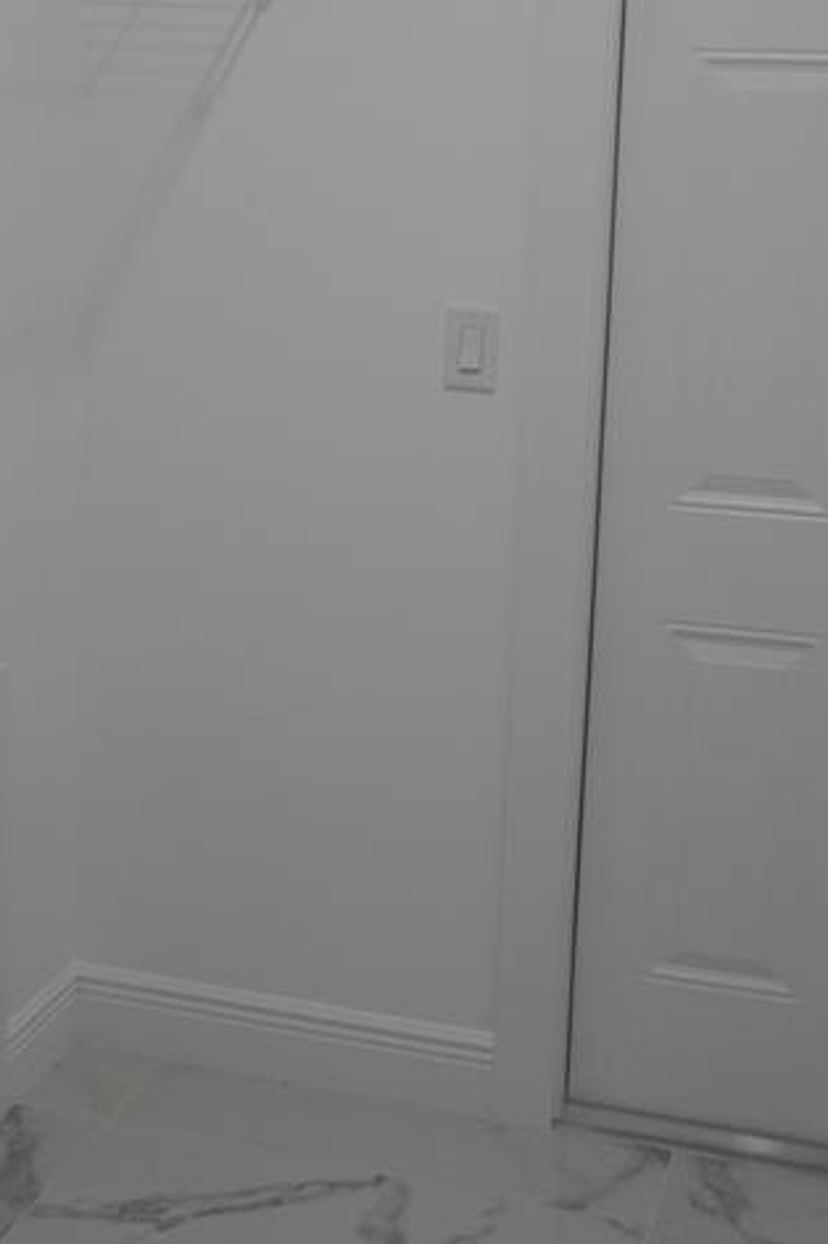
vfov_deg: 32.7
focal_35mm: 61
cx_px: 223
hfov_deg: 22.1
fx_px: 2107
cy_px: 461
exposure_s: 1/30
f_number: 3.5
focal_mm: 16
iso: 125
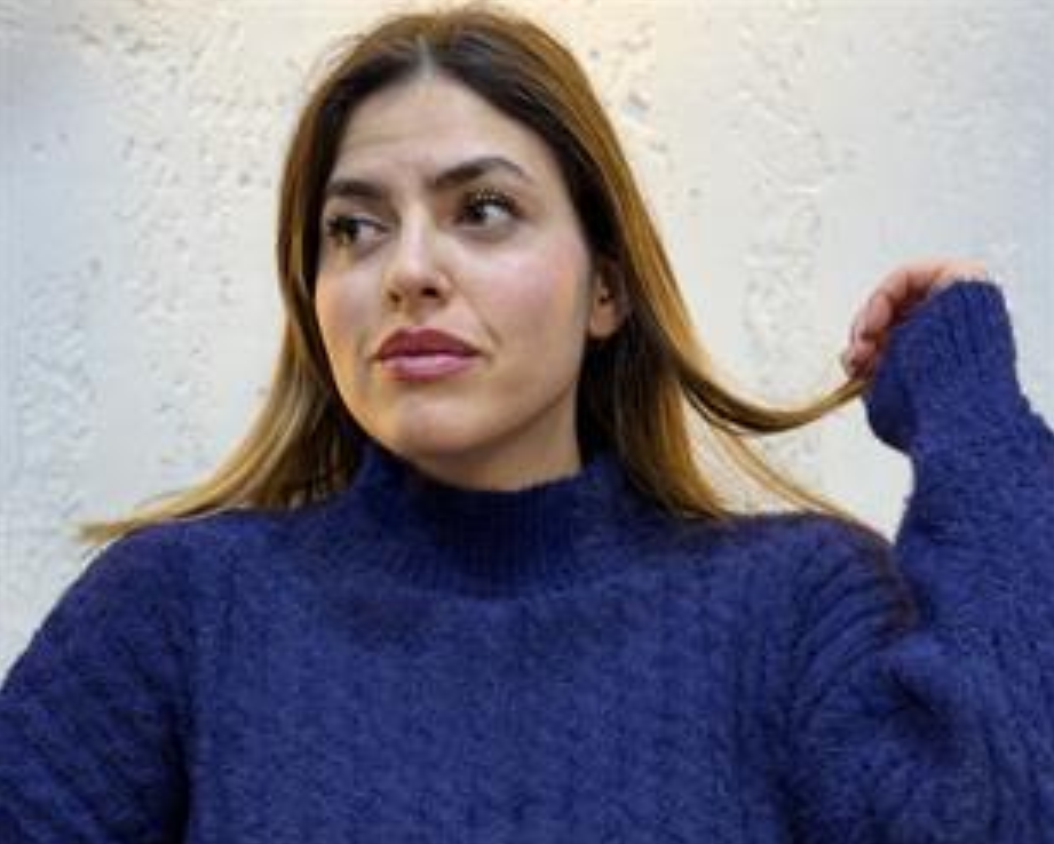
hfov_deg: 30.0
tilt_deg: -6.4
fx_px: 1966
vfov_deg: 23.8
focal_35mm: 63
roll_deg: +1.7
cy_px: 705
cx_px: 529
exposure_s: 1/50
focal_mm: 6.76
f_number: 1.78
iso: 50
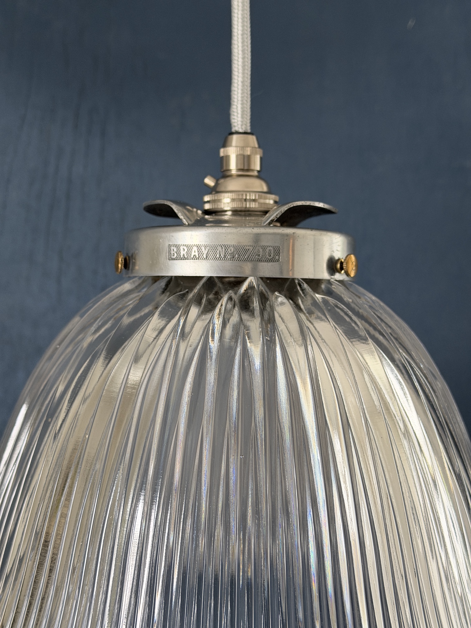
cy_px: 314
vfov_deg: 39.7
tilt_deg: -2.0
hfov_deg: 30.3
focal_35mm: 48
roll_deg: -0.1
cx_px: 236
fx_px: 871
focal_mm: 6.76
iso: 250
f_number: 1.78
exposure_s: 1/60
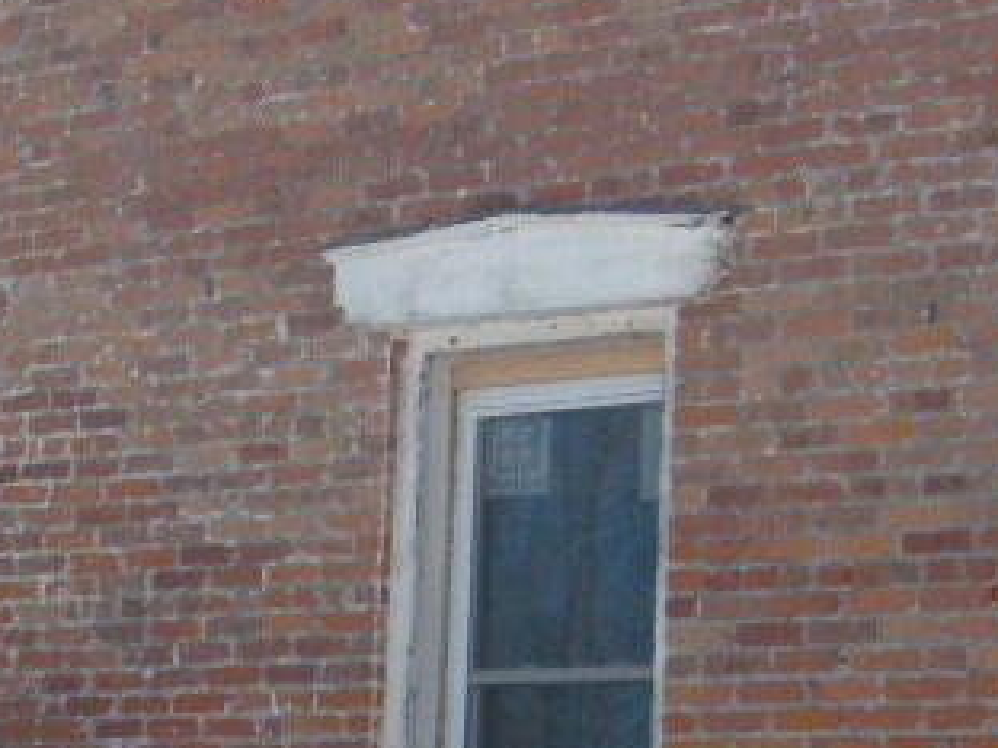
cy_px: 617
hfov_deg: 17.0
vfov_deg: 12.8
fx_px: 3316
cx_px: 224
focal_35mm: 115
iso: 80
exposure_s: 1/180
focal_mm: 5.8
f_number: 7.1
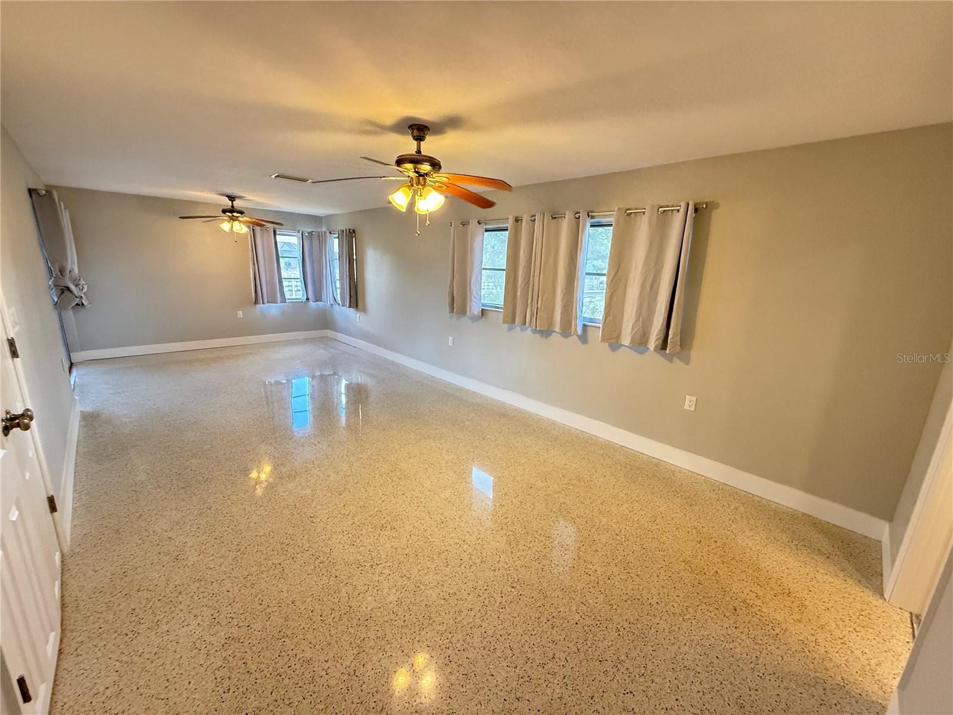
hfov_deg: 102.1
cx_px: 476
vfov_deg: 85.7
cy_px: 358
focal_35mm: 14
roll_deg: -2.5
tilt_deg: -13.2
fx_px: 385
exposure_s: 1/120
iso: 640
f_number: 2.2
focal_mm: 2.22
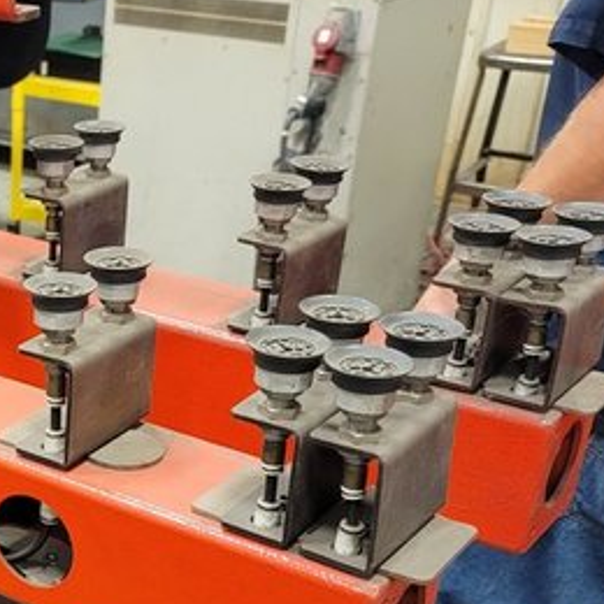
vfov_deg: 25.0
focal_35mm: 68
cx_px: -179
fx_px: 1342
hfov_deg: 22.7
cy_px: 474
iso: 500
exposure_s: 1/40
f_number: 1.8
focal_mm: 7
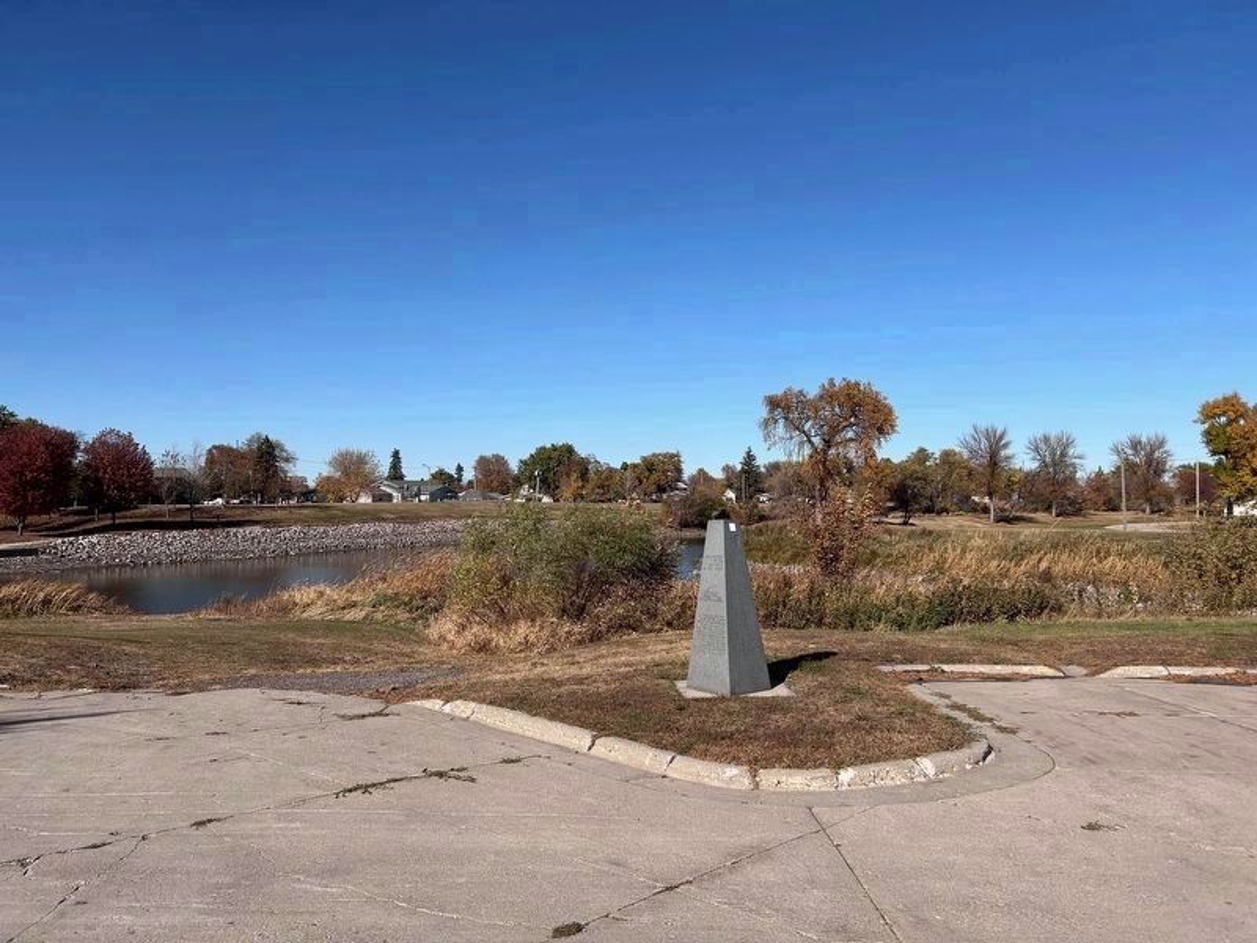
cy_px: 472
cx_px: 628
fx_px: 944
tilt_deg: +0.0
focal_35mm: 26
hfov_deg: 67.3
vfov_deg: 53.1
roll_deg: +0.6
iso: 50
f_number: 1.5
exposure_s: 1/5882
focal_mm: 5.7
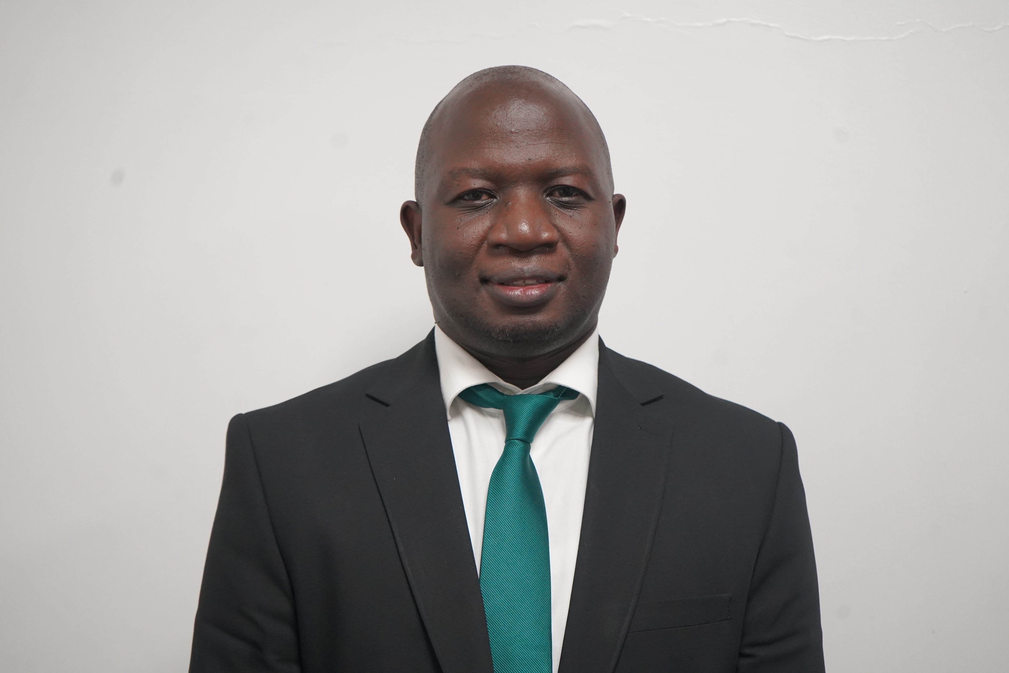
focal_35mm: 59
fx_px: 1654
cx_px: 504
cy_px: 336
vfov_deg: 23.0
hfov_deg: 33.9
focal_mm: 59
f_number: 5
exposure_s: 1/160
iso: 4000
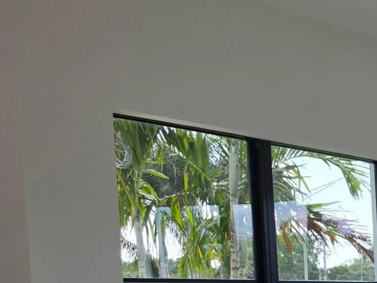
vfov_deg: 16.6
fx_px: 893
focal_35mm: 82
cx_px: 654
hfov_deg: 19.0
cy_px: 402
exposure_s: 1/1894
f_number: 1.4
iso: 64
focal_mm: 6.5
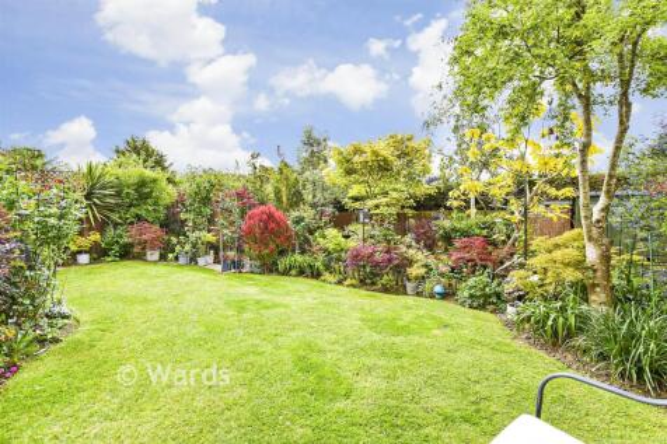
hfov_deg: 100.4
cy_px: 222
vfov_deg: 77.3
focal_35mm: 15
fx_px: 278
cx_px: 334
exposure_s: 1/400
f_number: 8
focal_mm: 10
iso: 320
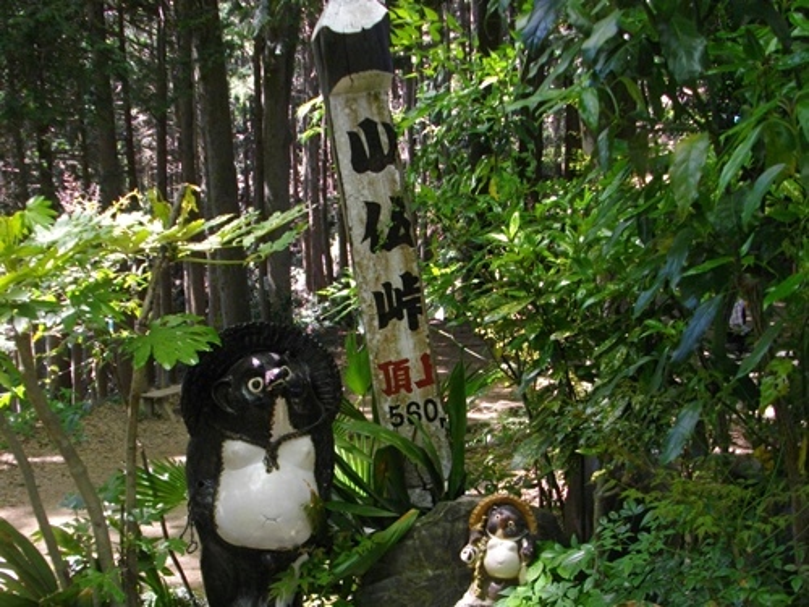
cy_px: 304
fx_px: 748
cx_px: 404
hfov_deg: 56.8
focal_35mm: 32
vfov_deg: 44.2
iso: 230
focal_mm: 5.7
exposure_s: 1/100
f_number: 2.9
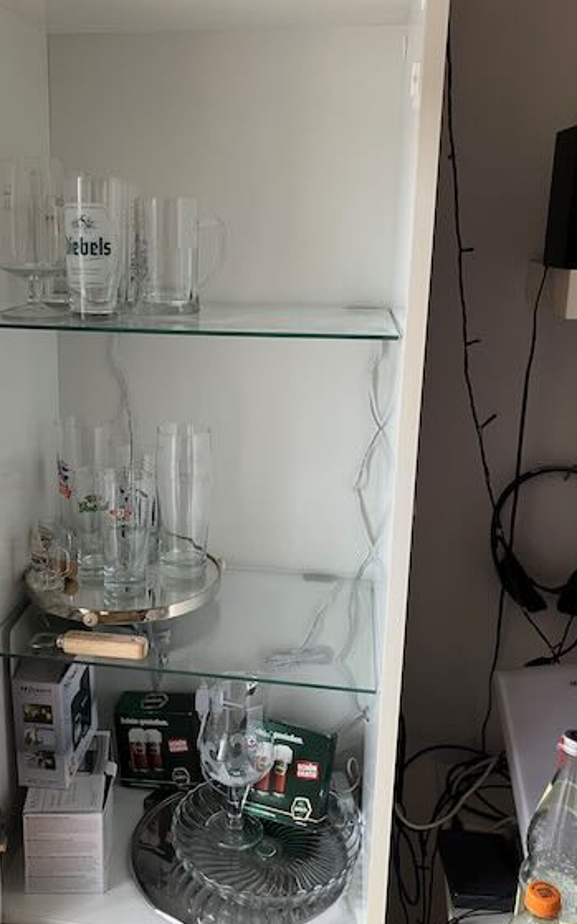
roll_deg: -1.2
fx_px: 856
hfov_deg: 36.8
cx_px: 184
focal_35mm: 34
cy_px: 446
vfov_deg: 56.7
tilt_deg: -15.3
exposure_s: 1/60
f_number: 1.8
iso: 125
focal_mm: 3.99
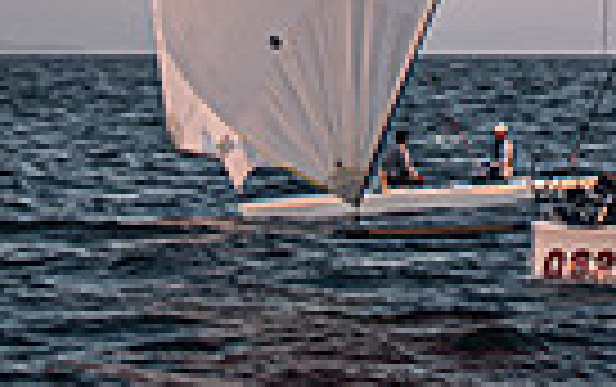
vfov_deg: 4.0
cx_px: 598
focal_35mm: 321
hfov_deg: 6.5
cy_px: -479
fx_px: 5396
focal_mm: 48
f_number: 5.3
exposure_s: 1/30
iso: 100
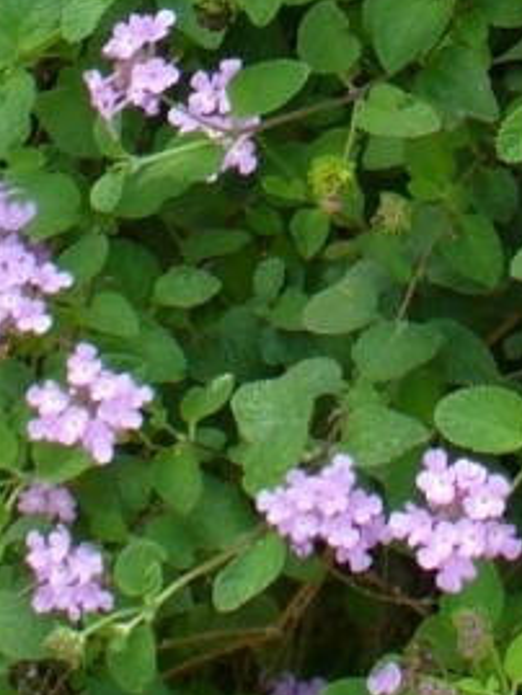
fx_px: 4420
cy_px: -323
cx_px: 370
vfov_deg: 8.8
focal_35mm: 220
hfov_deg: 6.8
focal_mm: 6.1
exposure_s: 1/100
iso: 80
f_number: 2.8
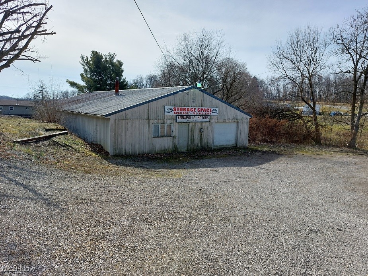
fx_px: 255
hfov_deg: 71.6
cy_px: 138
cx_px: 184
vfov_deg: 56.8
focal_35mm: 24
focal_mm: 5.23
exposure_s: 1/1037
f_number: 1.8
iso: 25
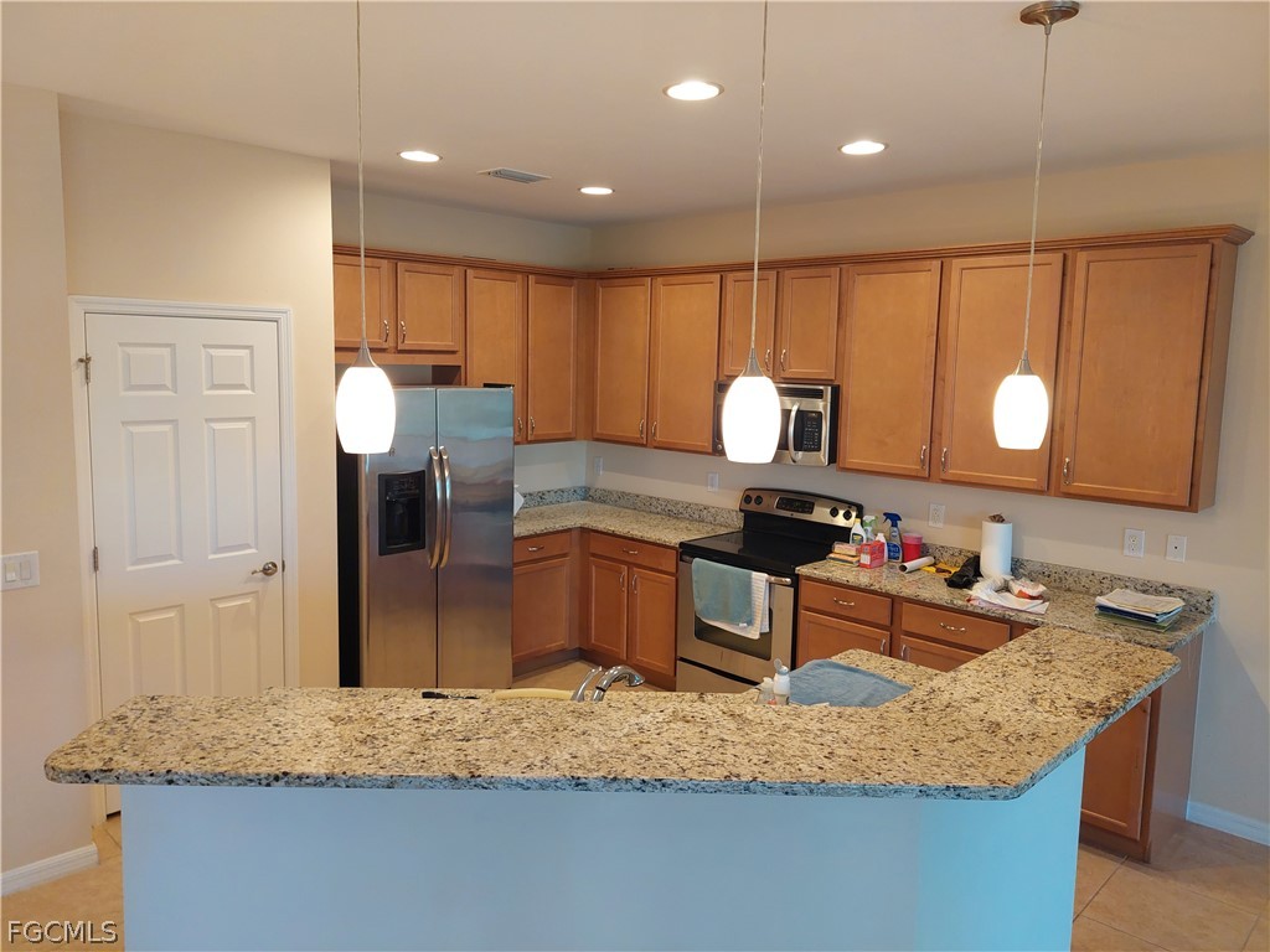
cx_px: 635
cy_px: 476
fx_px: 881
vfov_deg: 56.8
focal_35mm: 24
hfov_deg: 71.6
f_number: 1.8
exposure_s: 1/60
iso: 200
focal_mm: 5.23
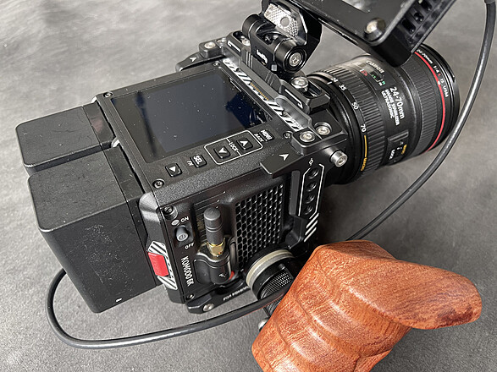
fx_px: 373
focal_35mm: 26
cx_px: 248
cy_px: 186
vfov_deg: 53.0
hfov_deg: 67.3
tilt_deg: -47.7
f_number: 1.6
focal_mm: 5.1
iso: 160
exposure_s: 1/60
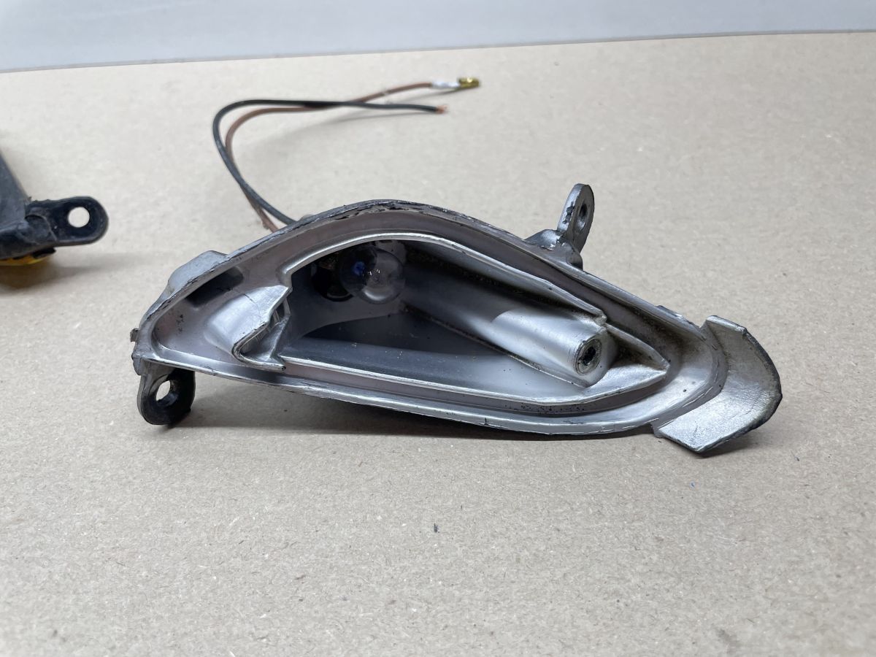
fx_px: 658
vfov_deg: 53.1
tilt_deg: -41.8
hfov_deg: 67.3
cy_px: 328
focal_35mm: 26
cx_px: 438
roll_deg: +3.8
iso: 80
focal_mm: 4.2
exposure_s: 1/100
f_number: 1.6
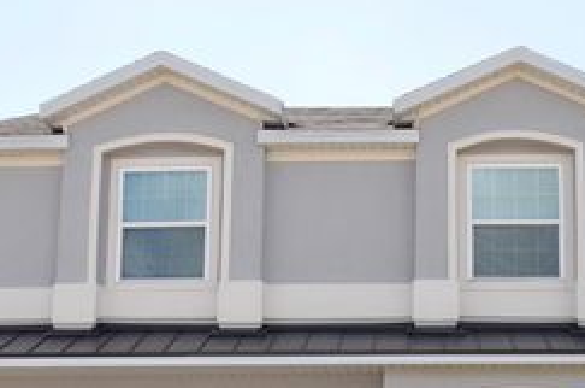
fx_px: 1103
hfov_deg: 29.6
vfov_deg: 19.7
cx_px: 351
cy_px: 310
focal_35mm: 68
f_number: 8
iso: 100
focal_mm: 22
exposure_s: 1/250
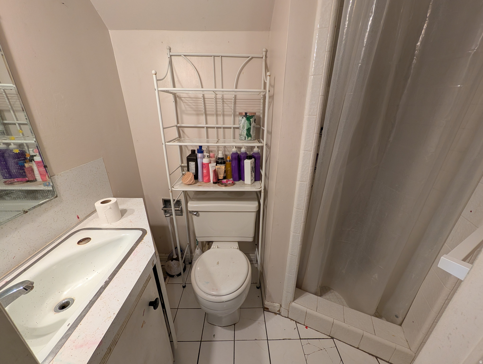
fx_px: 168
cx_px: 242
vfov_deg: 94.6
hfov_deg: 110.5
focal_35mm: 12
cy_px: 182
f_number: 1.7
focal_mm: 2.02
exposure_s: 1/53.7
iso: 124
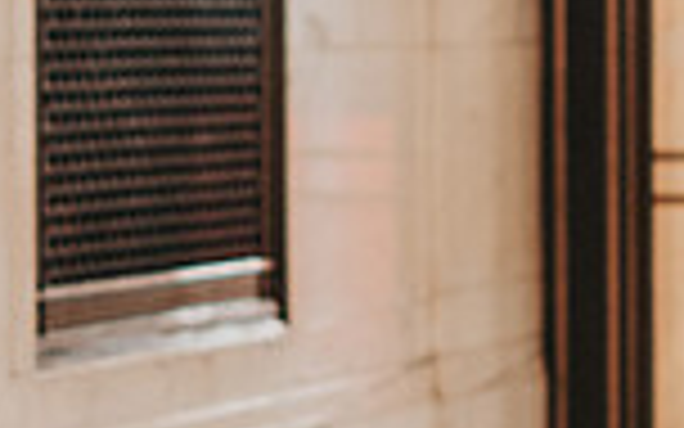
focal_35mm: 346
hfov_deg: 6.0
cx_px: -305
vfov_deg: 3.8
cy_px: 279
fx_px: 6450
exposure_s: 1/200
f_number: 2.8
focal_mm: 50
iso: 800
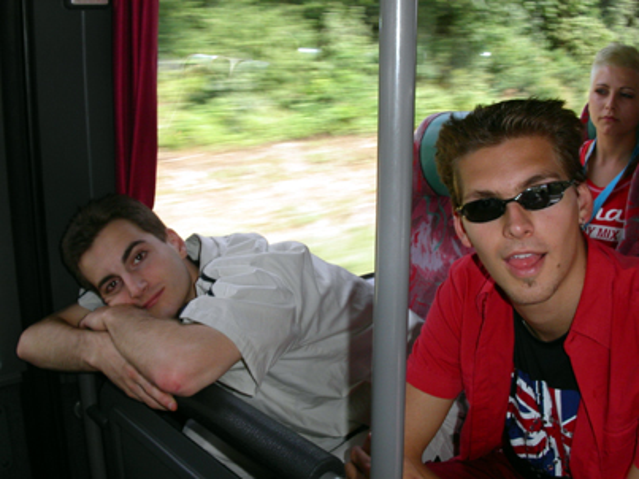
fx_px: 701
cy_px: 240
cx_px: 320
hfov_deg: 49.0
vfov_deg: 37.7
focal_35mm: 38
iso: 100
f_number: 4.5
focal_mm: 7.8
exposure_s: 1/90
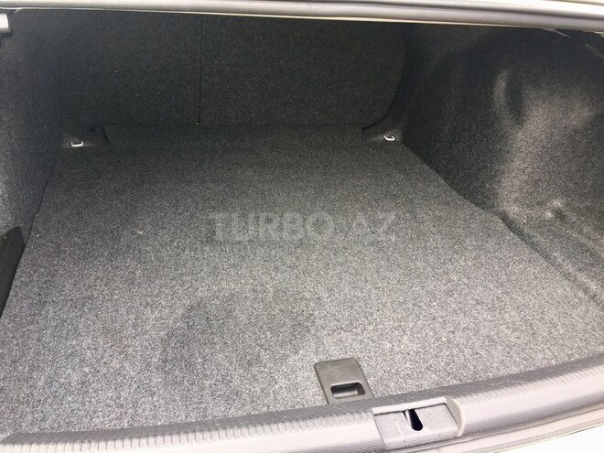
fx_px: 506
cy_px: 226
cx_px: 302
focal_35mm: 29
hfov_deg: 61.7
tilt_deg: -30.4
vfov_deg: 48.2
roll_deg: -5.3
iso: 25
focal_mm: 4.15
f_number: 2.2
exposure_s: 1/50
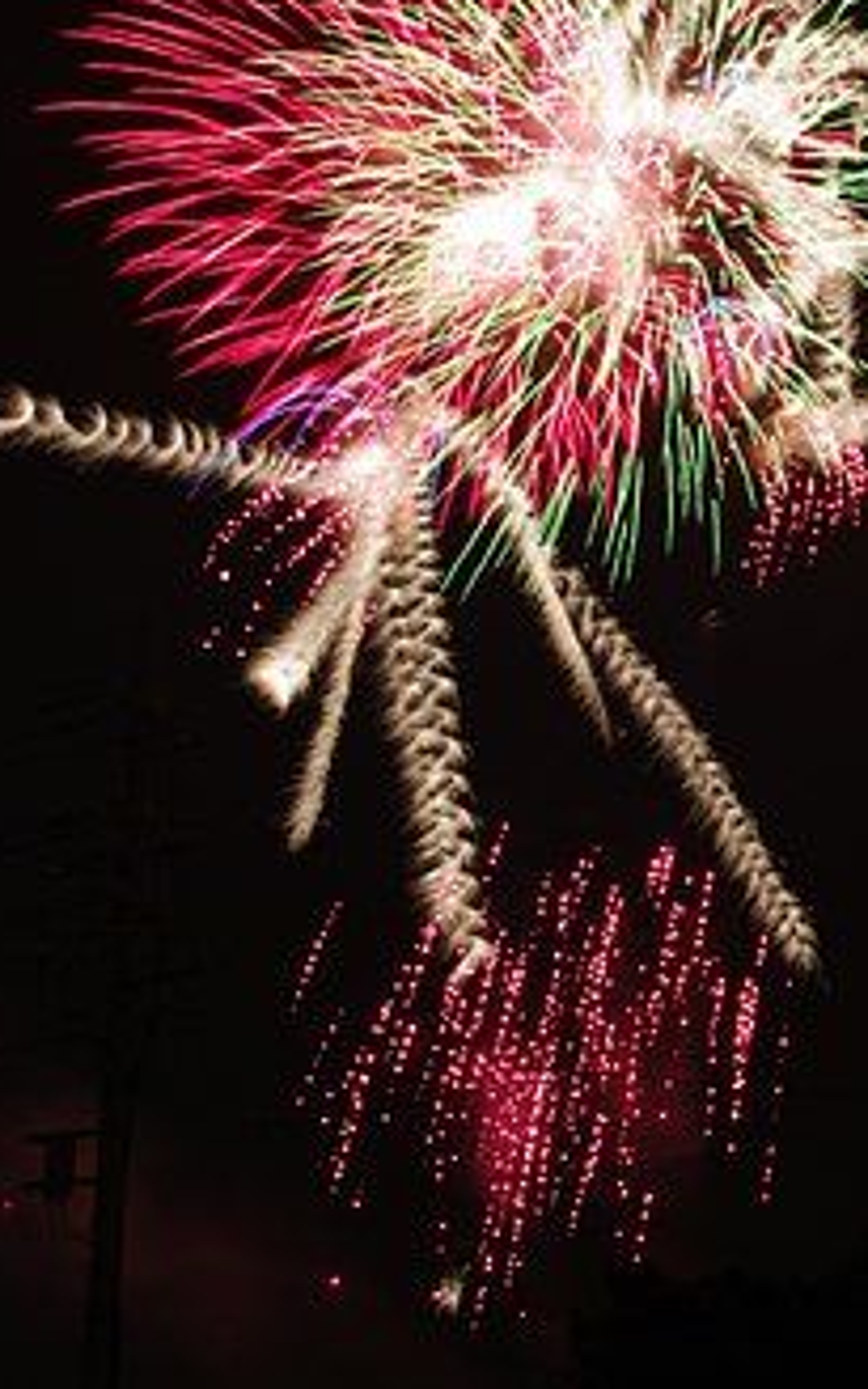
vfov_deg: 32.5
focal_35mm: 62
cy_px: 394
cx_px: 692
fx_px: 2347
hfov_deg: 20.7
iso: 200
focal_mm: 26
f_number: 14
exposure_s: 2
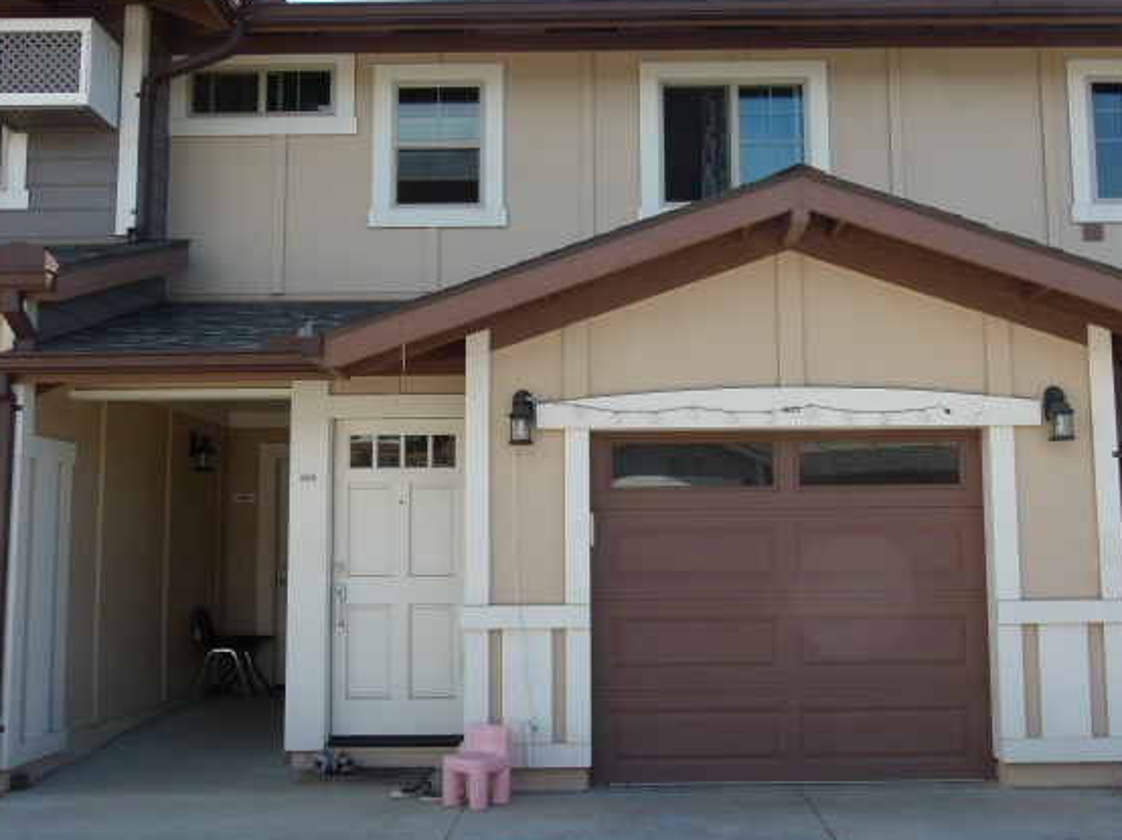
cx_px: 626
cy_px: 425
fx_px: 1199
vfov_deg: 38.6
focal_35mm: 37
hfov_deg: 50.1
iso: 100
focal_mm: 5.8
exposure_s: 1/400
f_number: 4
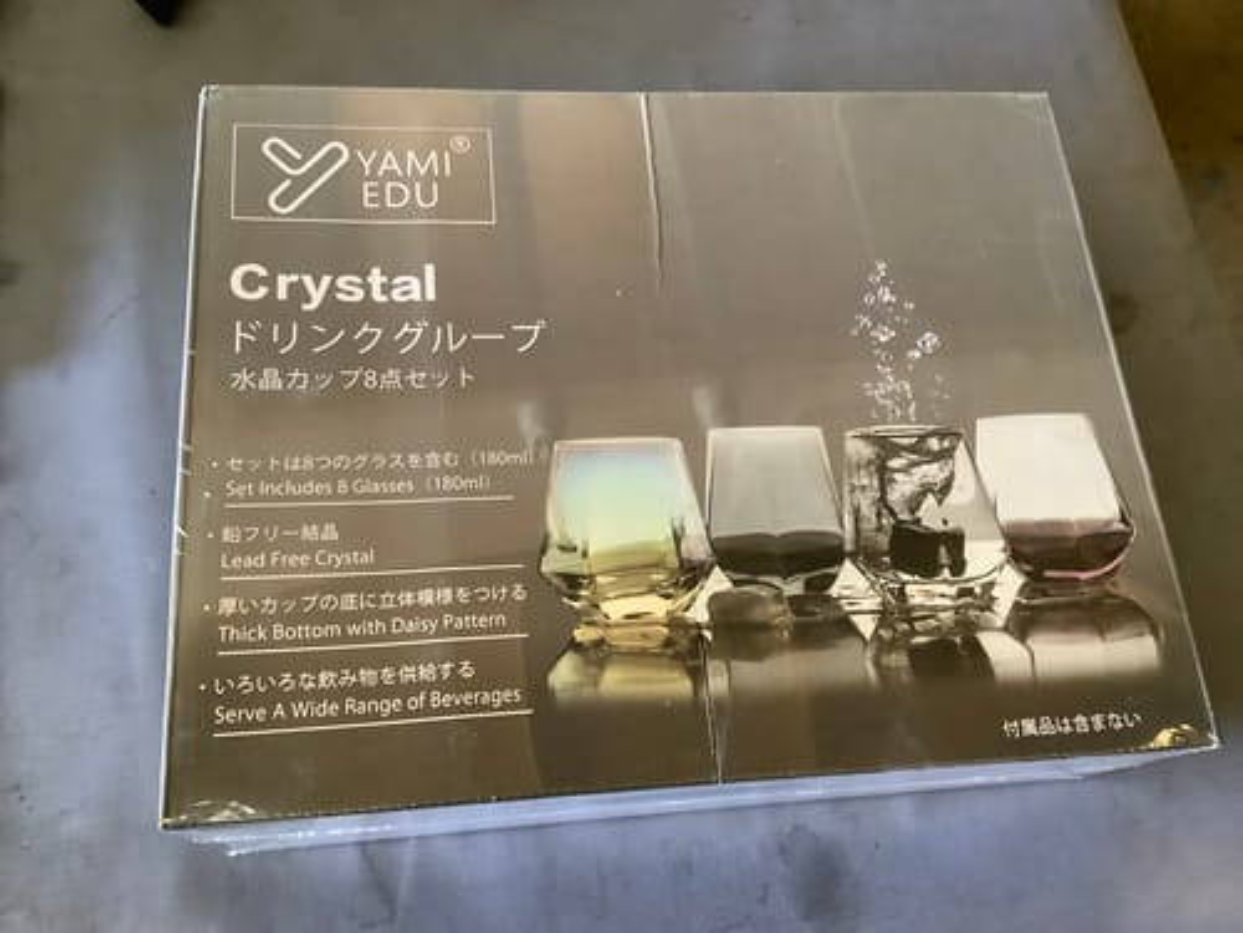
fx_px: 1113
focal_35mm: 31
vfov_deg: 45.4
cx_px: 622
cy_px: 466
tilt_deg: -69.0
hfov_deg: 58.4
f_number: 2.4
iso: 400
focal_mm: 3.3
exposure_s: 1/33
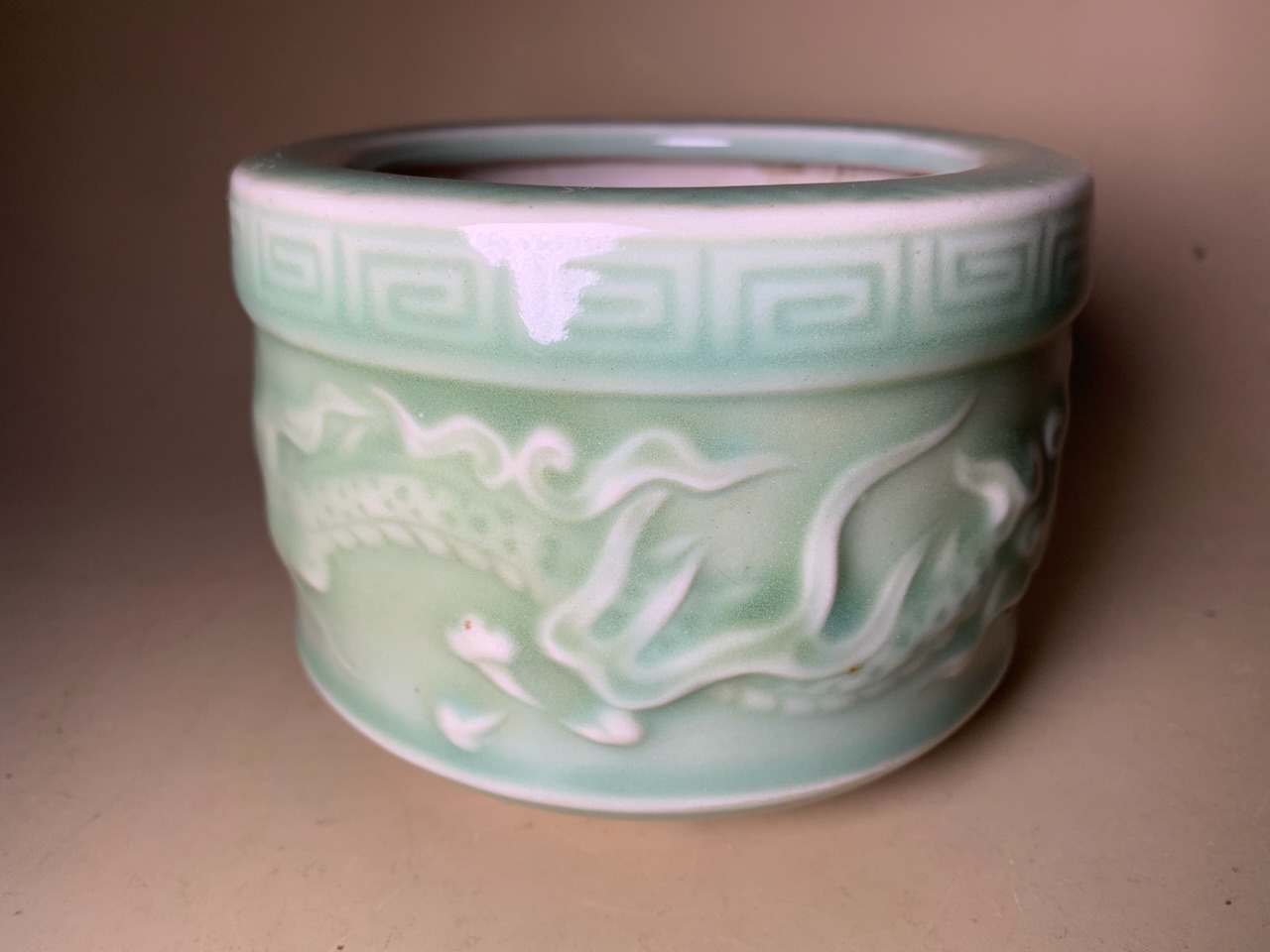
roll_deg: +1.3
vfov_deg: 53.1
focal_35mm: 26
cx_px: 635
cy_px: 476
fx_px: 954
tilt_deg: -21.0
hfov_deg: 67.3
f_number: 1.8
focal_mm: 4.25
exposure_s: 1/428
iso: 25
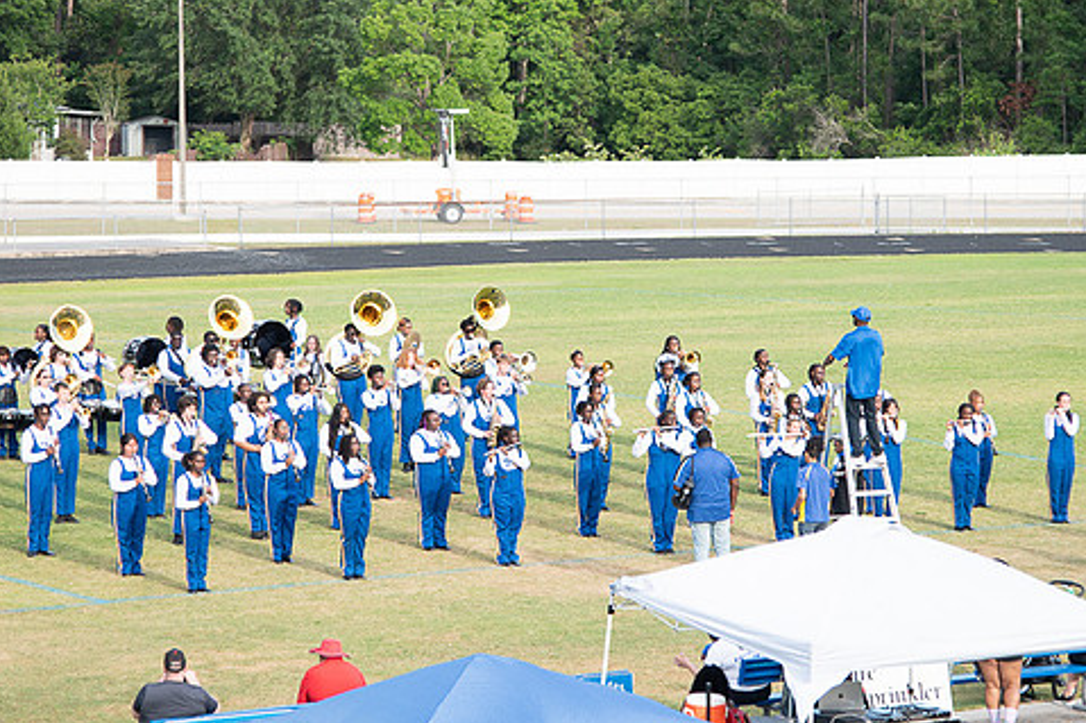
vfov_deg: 9.3
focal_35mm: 148
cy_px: 304
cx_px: 565
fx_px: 4463
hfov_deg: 13.9
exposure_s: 1/200
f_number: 4
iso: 100
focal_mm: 85
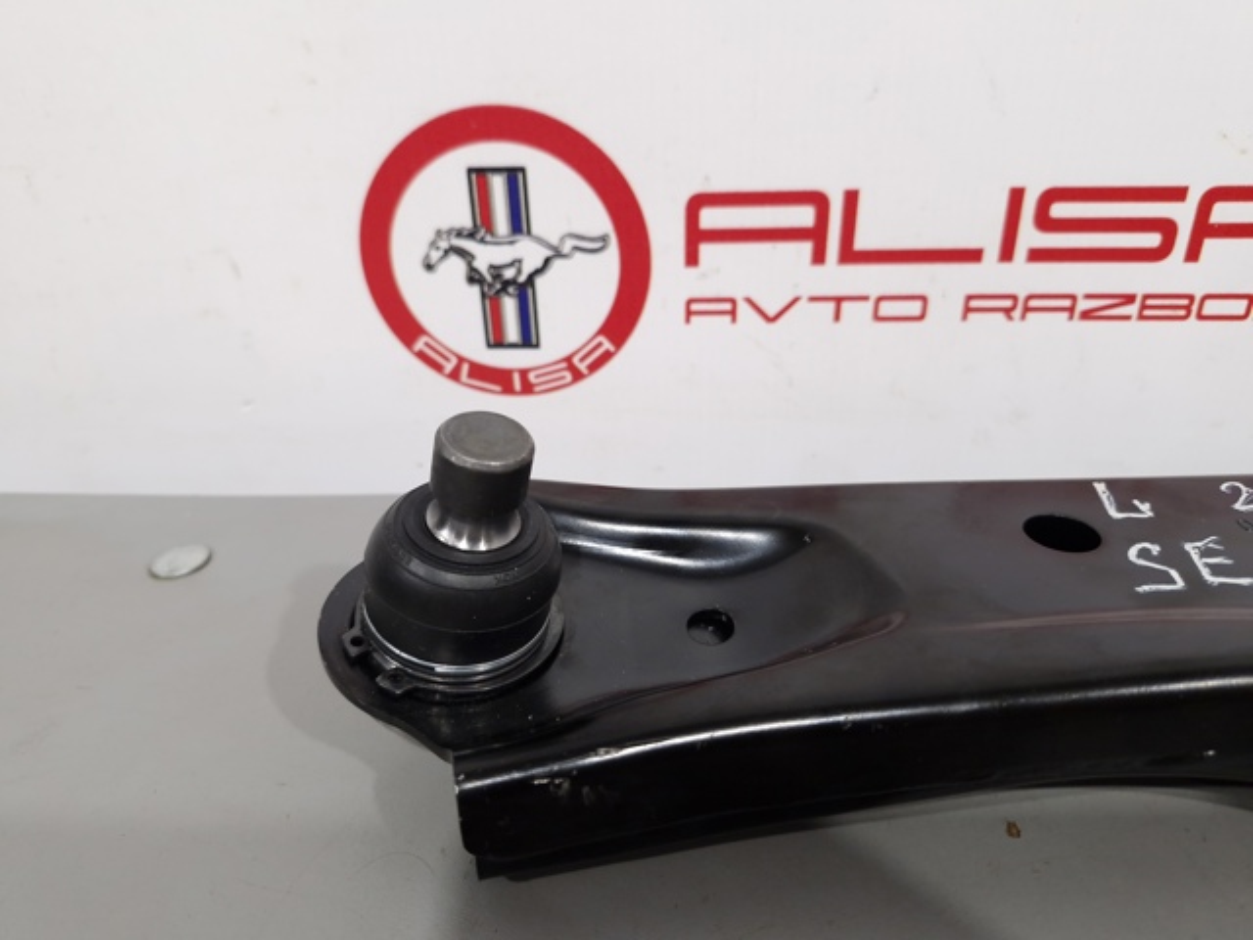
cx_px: 626
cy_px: 470
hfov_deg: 73.9
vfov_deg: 58.9
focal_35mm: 23
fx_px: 833
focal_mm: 5.54
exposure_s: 1/50
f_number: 1.8
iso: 250
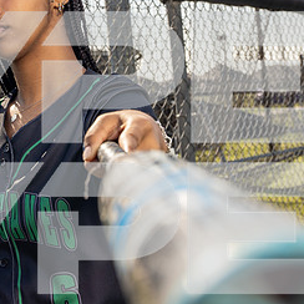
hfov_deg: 17.6
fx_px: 964
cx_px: 17
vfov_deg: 17.8
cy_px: 78
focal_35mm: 97
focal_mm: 48
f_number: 8
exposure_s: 1/250
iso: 125
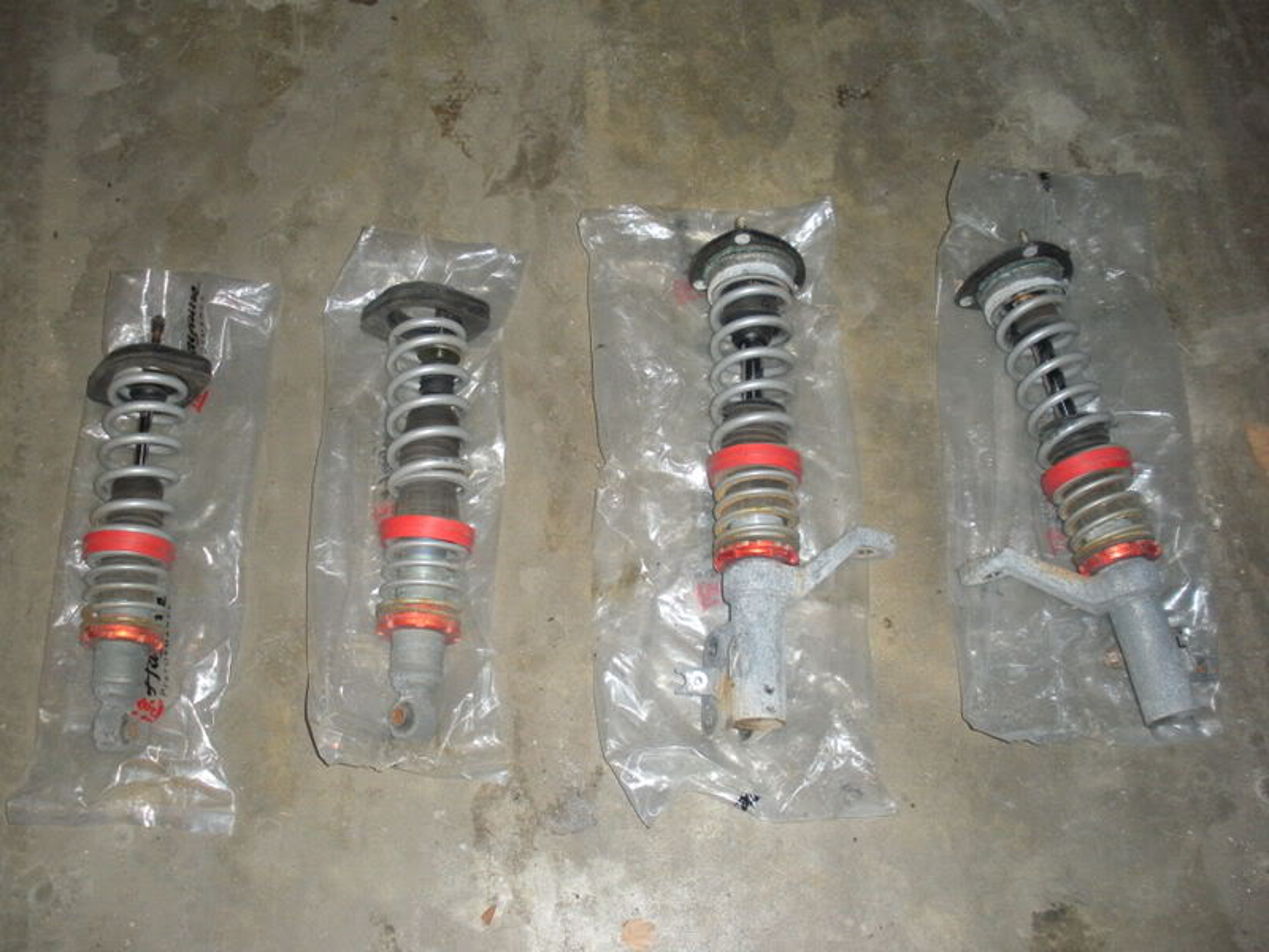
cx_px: 634
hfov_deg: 51.4
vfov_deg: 39.7
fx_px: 1320
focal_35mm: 36
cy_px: 476
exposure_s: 1/60
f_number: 3.5
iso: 252
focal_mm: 6.3
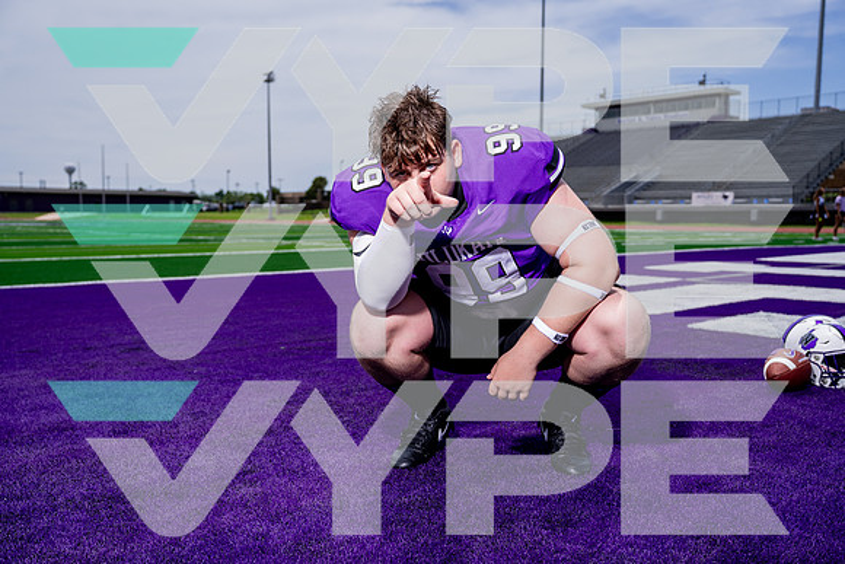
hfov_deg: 56.1
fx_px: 792
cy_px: 282
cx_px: 422
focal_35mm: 34
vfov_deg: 39.2
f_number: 4
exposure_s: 1/1250
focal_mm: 33
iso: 100
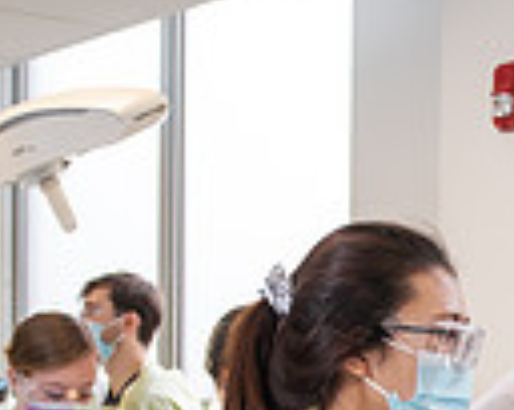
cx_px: 642
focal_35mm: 119
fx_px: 1808
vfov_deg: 12.5
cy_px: 525
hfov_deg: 15.5
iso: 500
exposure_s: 1/200
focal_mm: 28
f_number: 4
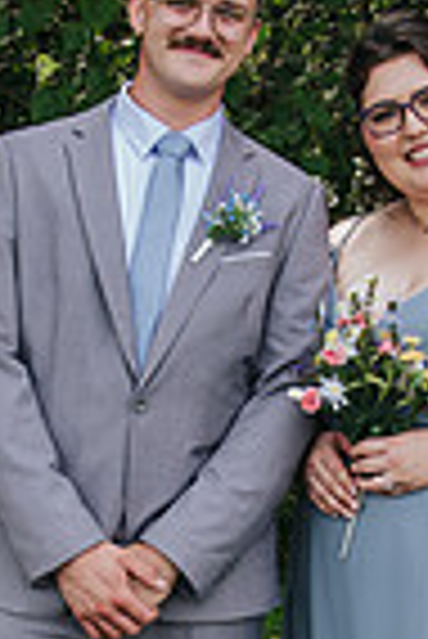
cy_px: 459
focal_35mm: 114
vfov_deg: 17.8
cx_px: 161
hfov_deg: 12.0
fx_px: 2028
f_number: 4
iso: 110
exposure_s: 1/200
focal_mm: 24
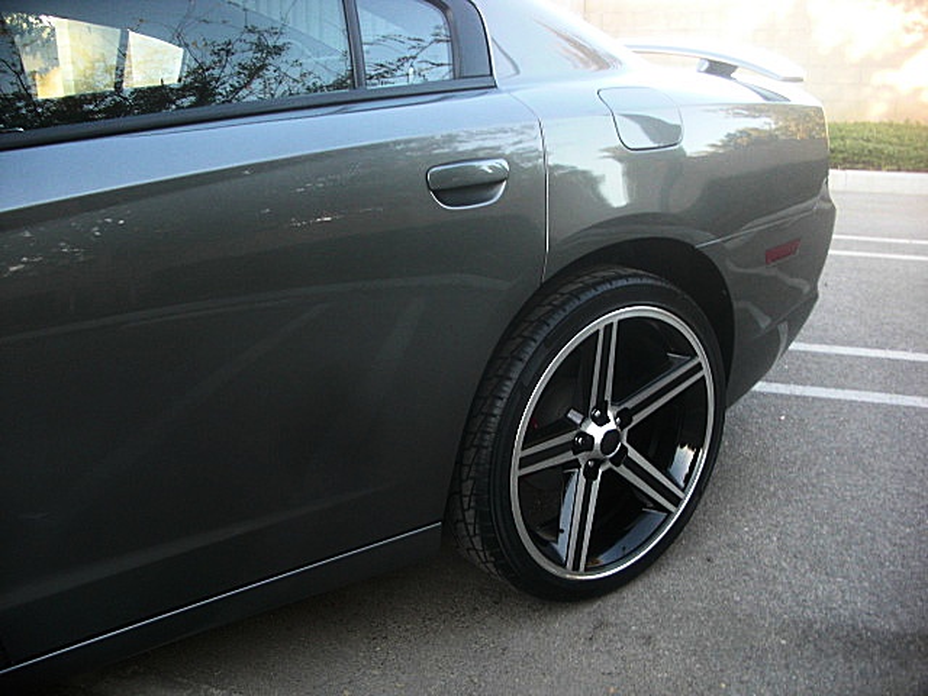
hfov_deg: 51.4
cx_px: 464
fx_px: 965
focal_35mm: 36
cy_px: 348
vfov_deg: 39.7
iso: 100
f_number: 2.8
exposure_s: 1/80
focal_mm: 6.3
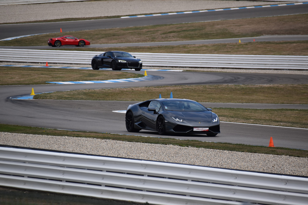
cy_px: 102
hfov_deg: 4.6
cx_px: 154
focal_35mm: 450
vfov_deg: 3.1
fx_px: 3850
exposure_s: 1/1600
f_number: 6.3
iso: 400
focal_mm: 300
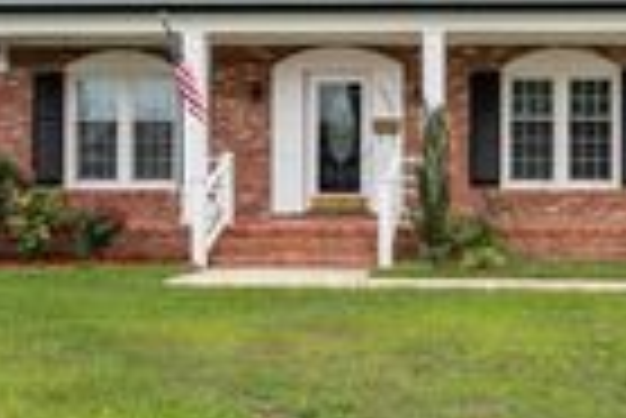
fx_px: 1062
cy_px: 164
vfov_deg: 22.3
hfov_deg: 31.3
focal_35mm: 61
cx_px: 567
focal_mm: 17
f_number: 8
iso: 400
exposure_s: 1/640
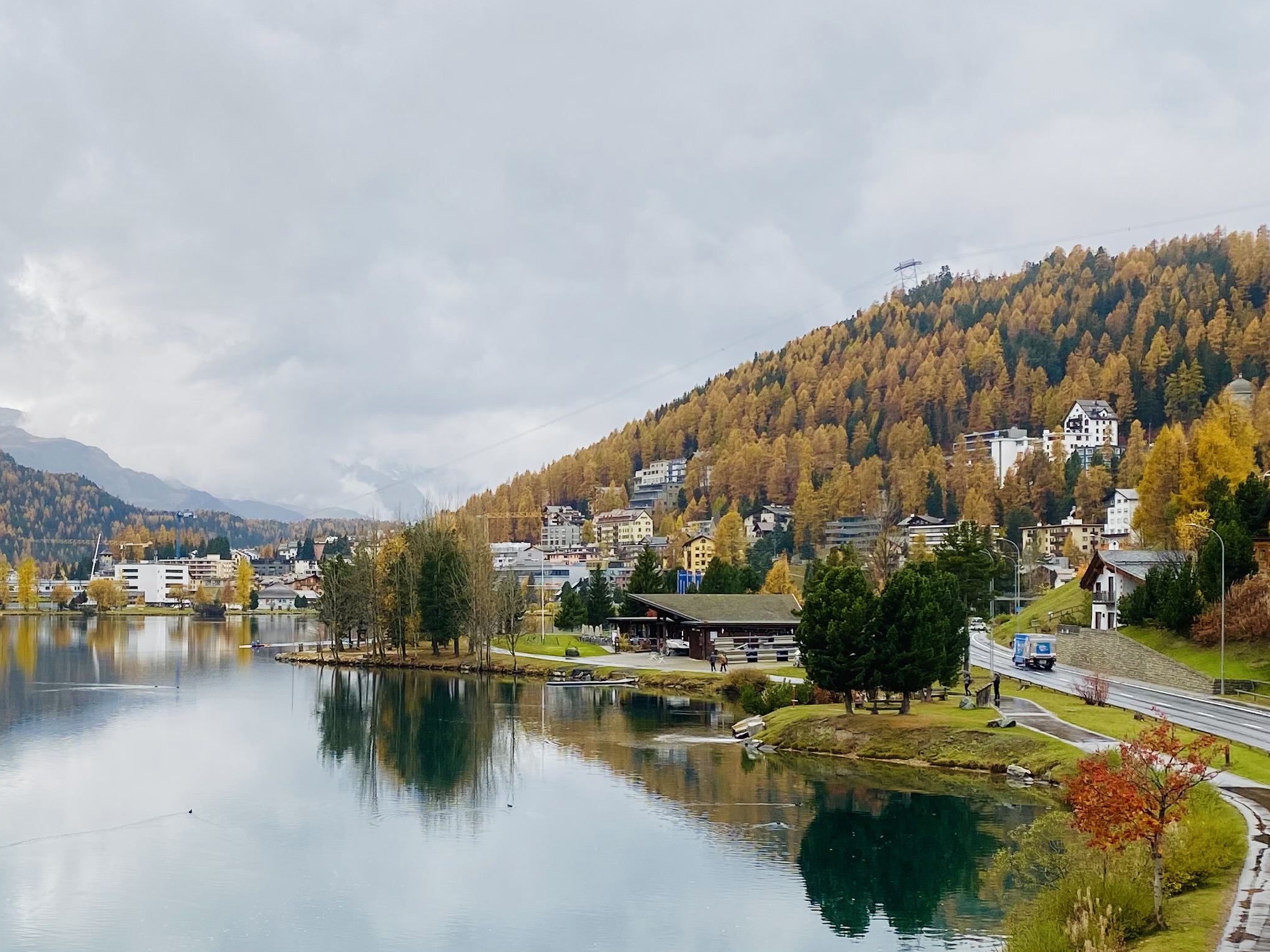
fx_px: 1871
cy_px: 567
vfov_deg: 28.5
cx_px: 378
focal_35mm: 51
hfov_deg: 36.9
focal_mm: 4.25
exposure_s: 1/576
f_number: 1.8
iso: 32
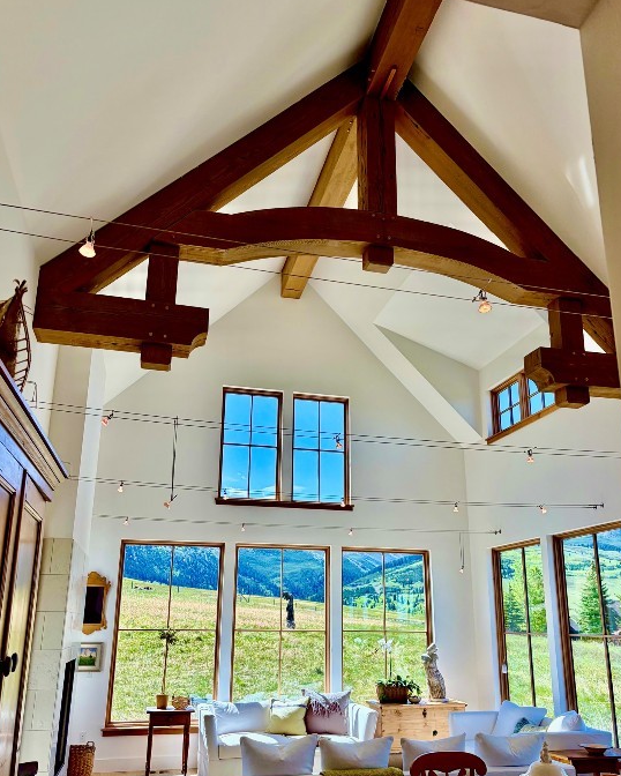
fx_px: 666
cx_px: 321
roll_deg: -0.5
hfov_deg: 50.0
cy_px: 433
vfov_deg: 60.3
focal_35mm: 29
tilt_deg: +16.5
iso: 50
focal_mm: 5.96
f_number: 1.6
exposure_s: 1/895
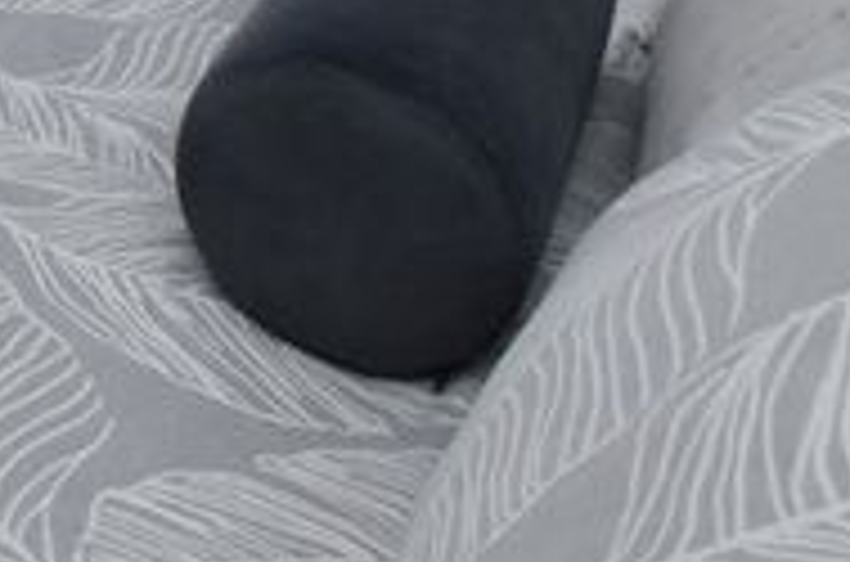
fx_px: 1766
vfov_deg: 13.9
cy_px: -704
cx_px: -735
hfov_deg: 19.3
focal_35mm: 75
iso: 200
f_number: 6.3
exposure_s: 1/250
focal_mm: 10
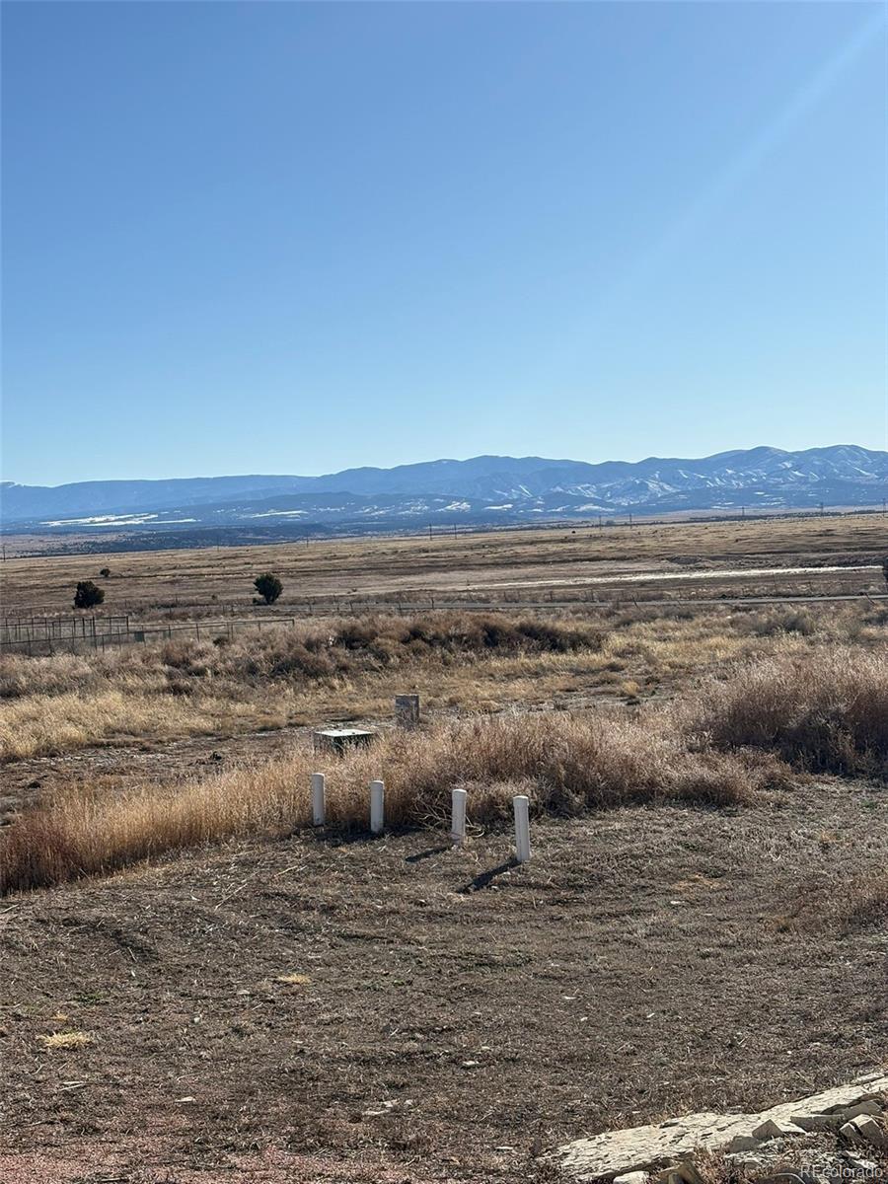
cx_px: 444
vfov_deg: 36.8
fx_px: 1779
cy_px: 592
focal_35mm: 52
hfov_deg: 28.0
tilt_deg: +0.2
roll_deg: +1.8
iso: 25
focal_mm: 5.96
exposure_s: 1/4630
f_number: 1.6
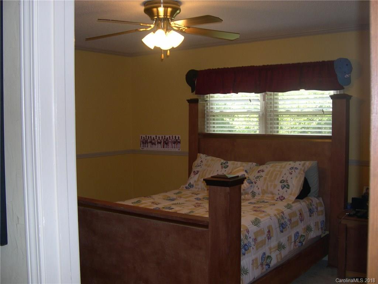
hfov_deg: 49.0
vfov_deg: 37.7
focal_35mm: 38
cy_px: 142
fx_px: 415
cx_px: 189
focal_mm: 8
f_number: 2.8
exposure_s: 1/30
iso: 100
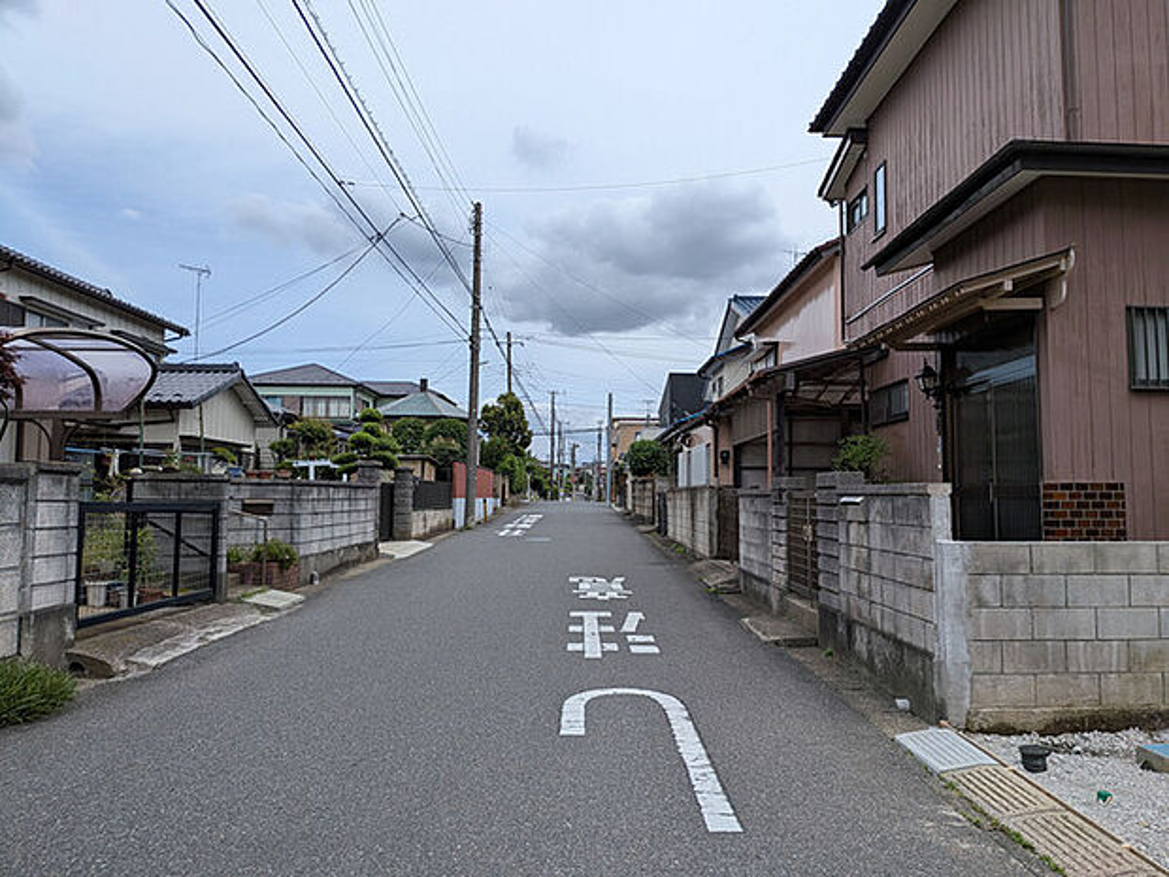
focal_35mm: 24
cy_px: 438
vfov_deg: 56.8
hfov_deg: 71.6
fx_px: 810
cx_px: 584
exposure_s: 1/2262
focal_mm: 4.53
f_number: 1.7
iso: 30
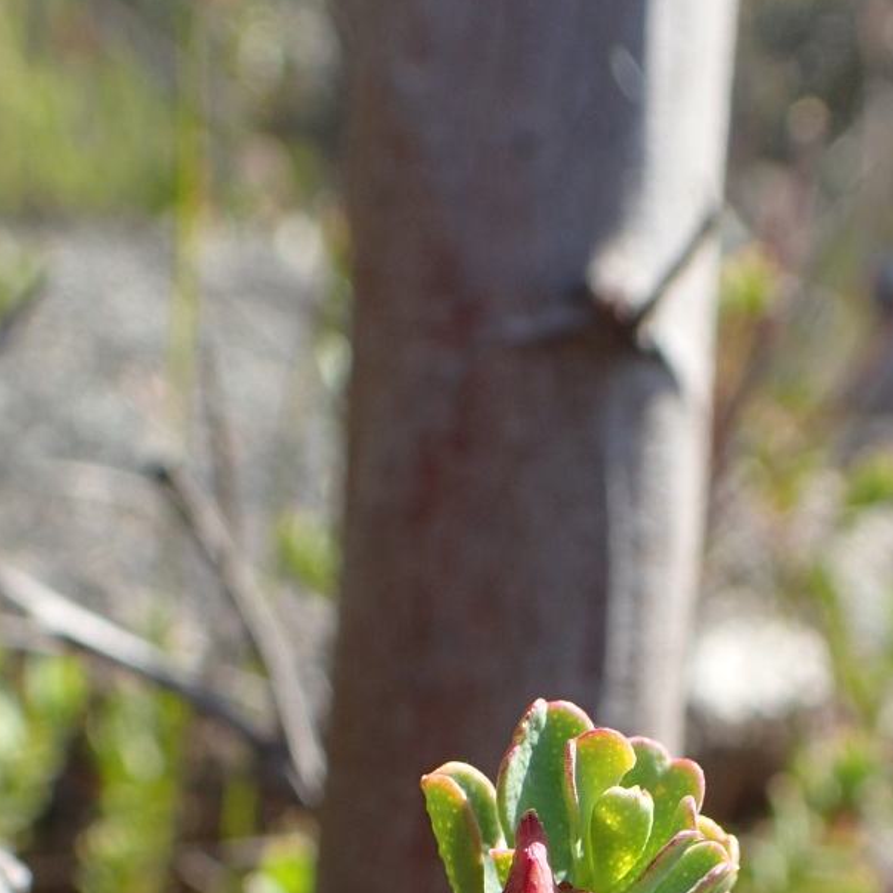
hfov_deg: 28.5
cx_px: 561
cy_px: 956
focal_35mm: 60
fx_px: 1751
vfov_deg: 26.6
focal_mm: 5.5
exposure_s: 1/400
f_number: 3.2
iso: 100
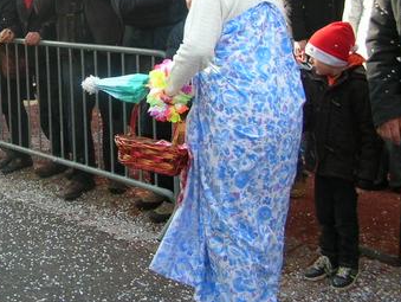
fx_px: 765
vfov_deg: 21.9
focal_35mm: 66
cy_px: 46
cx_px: 59
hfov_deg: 28.5
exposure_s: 1/225
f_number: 2.8
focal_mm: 5.8
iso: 50
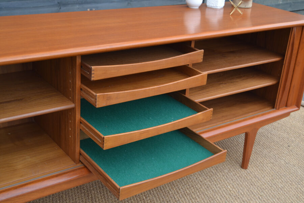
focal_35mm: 48
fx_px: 405
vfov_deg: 28.1
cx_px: 152
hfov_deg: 41.1
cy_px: 102
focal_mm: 32
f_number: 4.5
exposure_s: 1/125
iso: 100
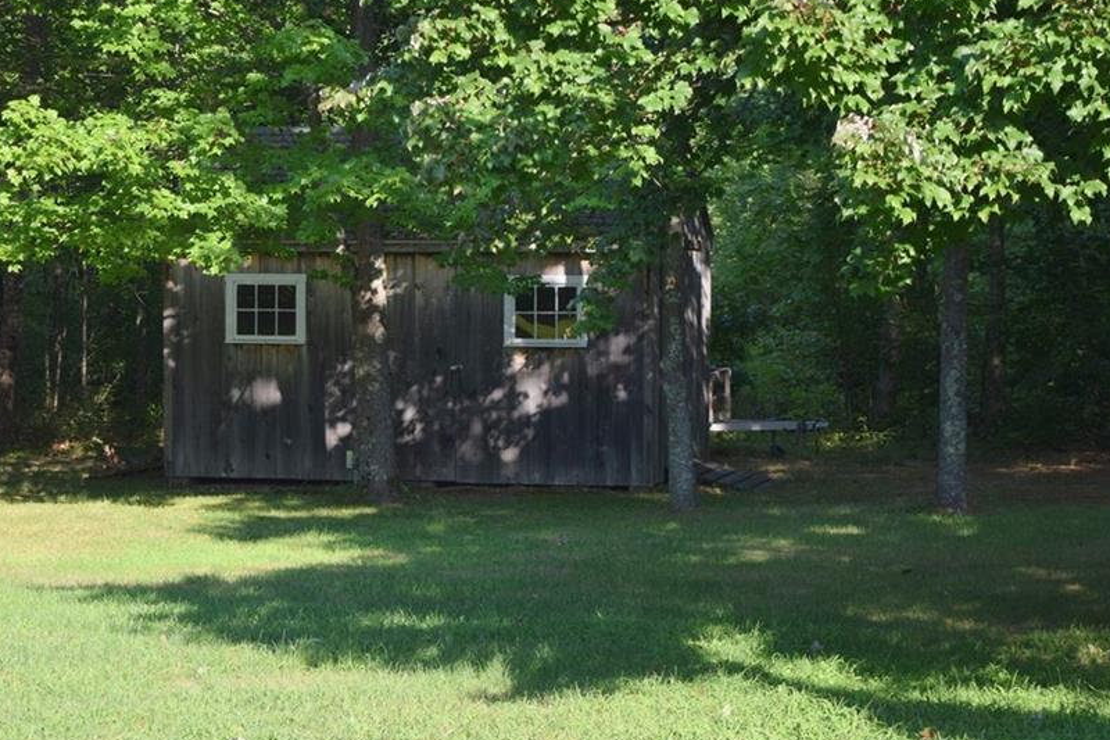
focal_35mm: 106
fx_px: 3256
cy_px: 389
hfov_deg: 19.3
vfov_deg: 13.0
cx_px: 501
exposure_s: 1/125
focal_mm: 55
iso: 100
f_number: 5.6
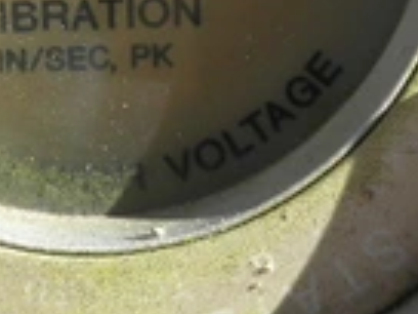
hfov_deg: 18.7
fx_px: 1244
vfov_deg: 13.8
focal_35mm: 103
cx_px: 37
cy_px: -95
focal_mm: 6.1
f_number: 3.2
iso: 64
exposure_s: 1/400
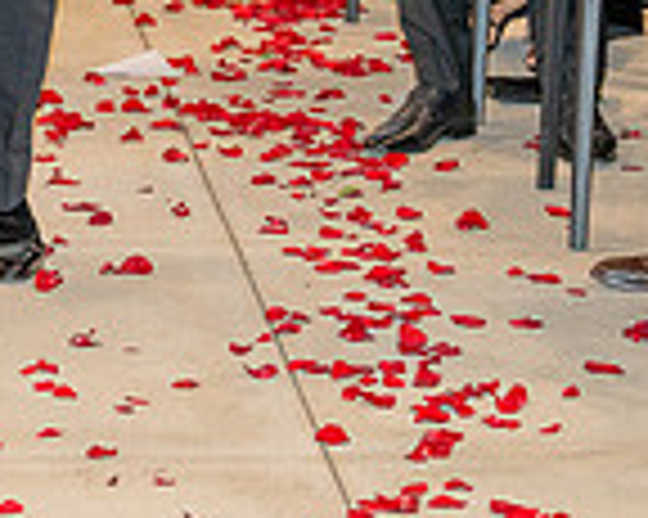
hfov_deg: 9.4
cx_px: -266
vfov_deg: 7.6
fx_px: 3852
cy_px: -254
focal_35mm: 201
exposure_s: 1/200
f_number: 3.5
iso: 1250
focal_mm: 53
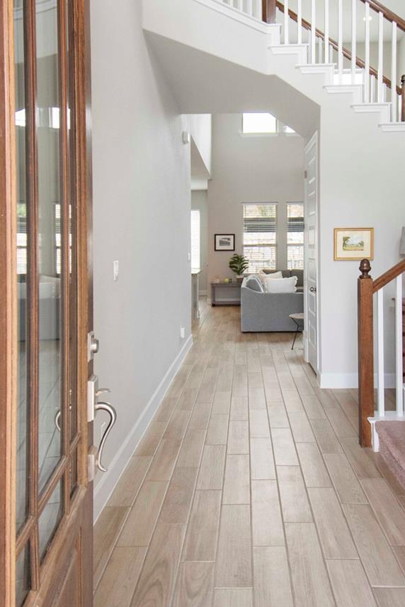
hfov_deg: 47.7
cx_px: 243
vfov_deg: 67.3
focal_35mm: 27
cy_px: 285
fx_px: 455
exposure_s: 1/100
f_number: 5
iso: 400
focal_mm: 10
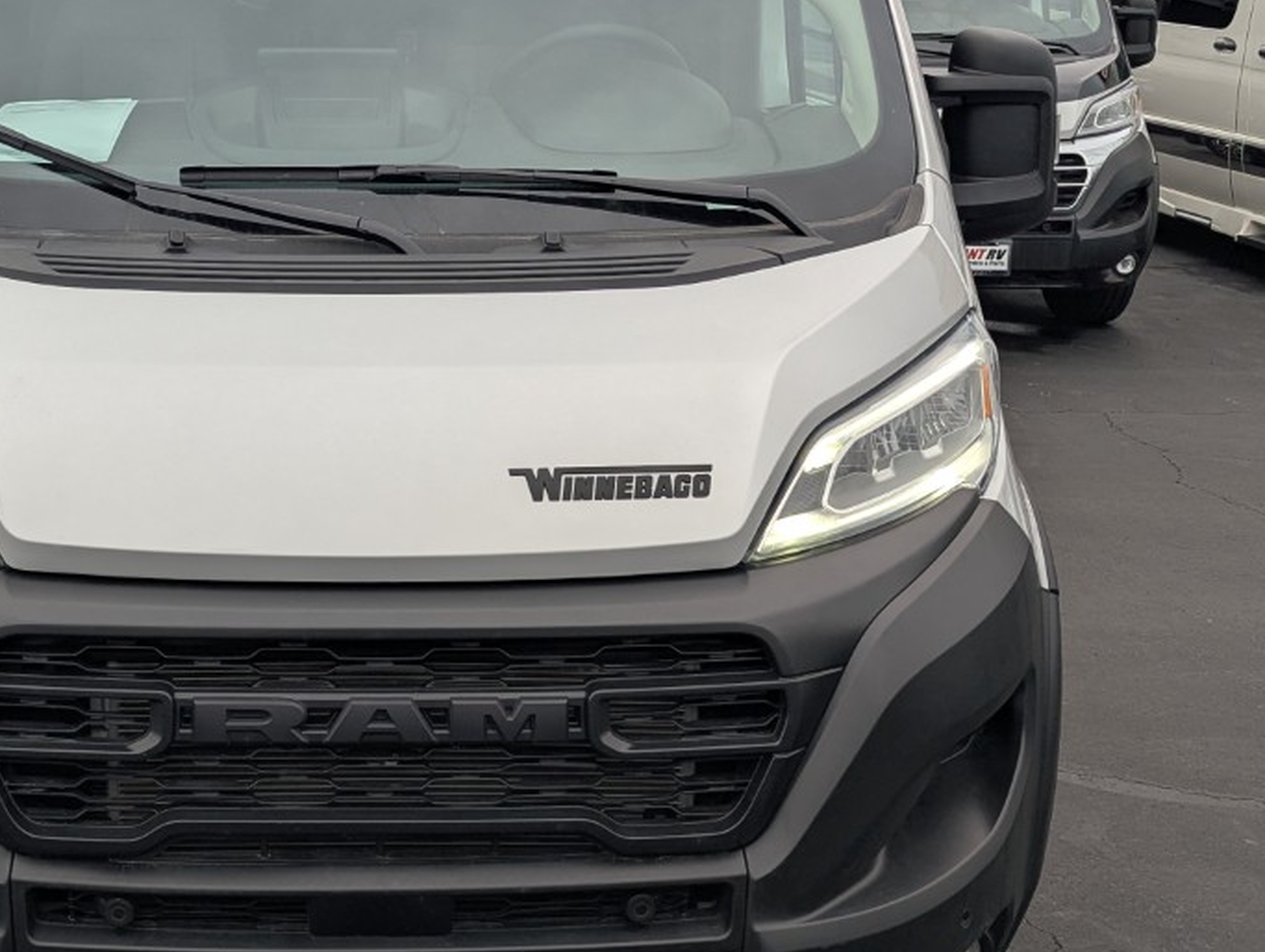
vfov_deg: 29.6
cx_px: 305
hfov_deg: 37.8
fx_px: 1793
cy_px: 359
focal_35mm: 49
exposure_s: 1/871
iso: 45
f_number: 1.85
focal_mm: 6.81
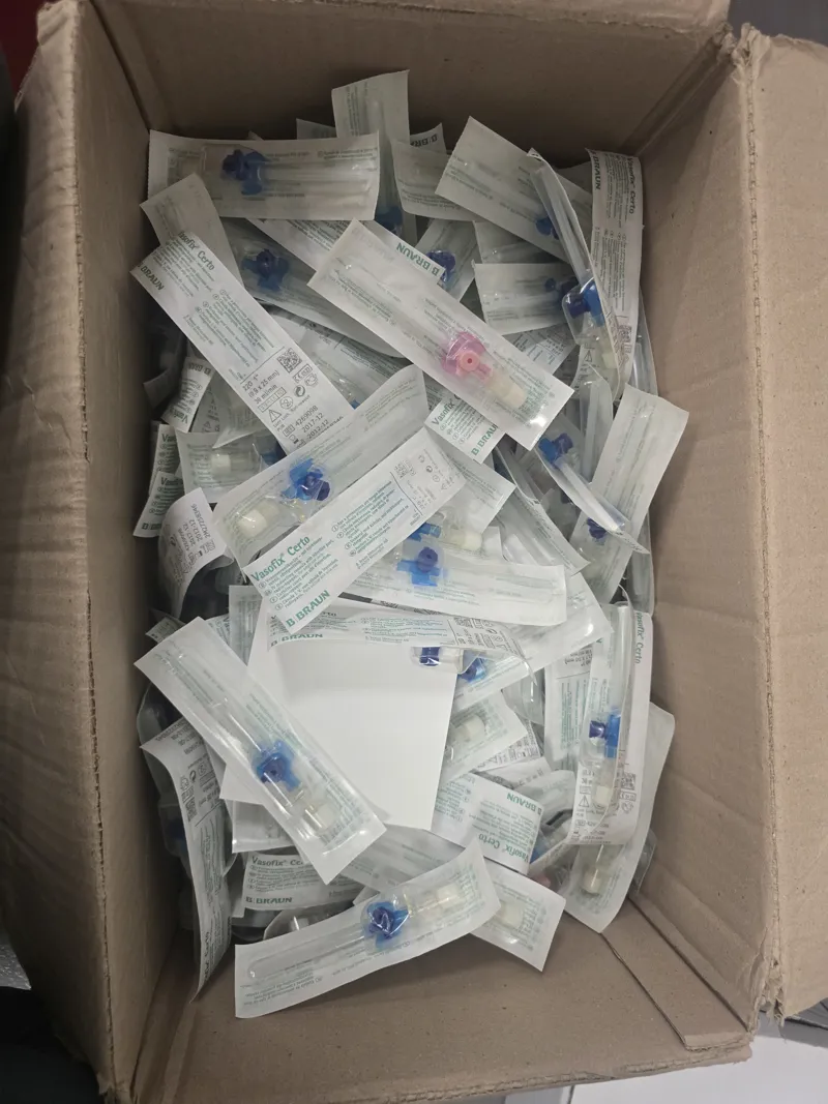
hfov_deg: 58.9
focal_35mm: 23
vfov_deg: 73.9
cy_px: 552
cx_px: 414
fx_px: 734
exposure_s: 1/100
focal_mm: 6.3
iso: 500
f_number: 1.7
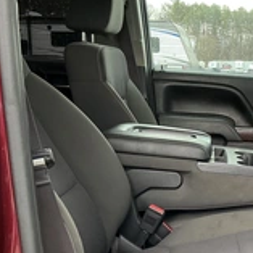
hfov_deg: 25.9
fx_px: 521
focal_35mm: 63
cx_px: 253
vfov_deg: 27.0
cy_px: 185
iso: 64
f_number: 1.8
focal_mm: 3
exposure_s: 1/122
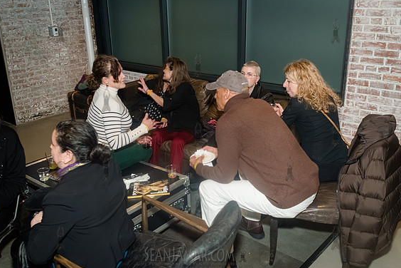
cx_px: 198
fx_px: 401
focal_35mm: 36
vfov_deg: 36.9
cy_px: 134
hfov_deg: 53.1
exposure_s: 1/400
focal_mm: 35
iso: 8000
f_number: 5
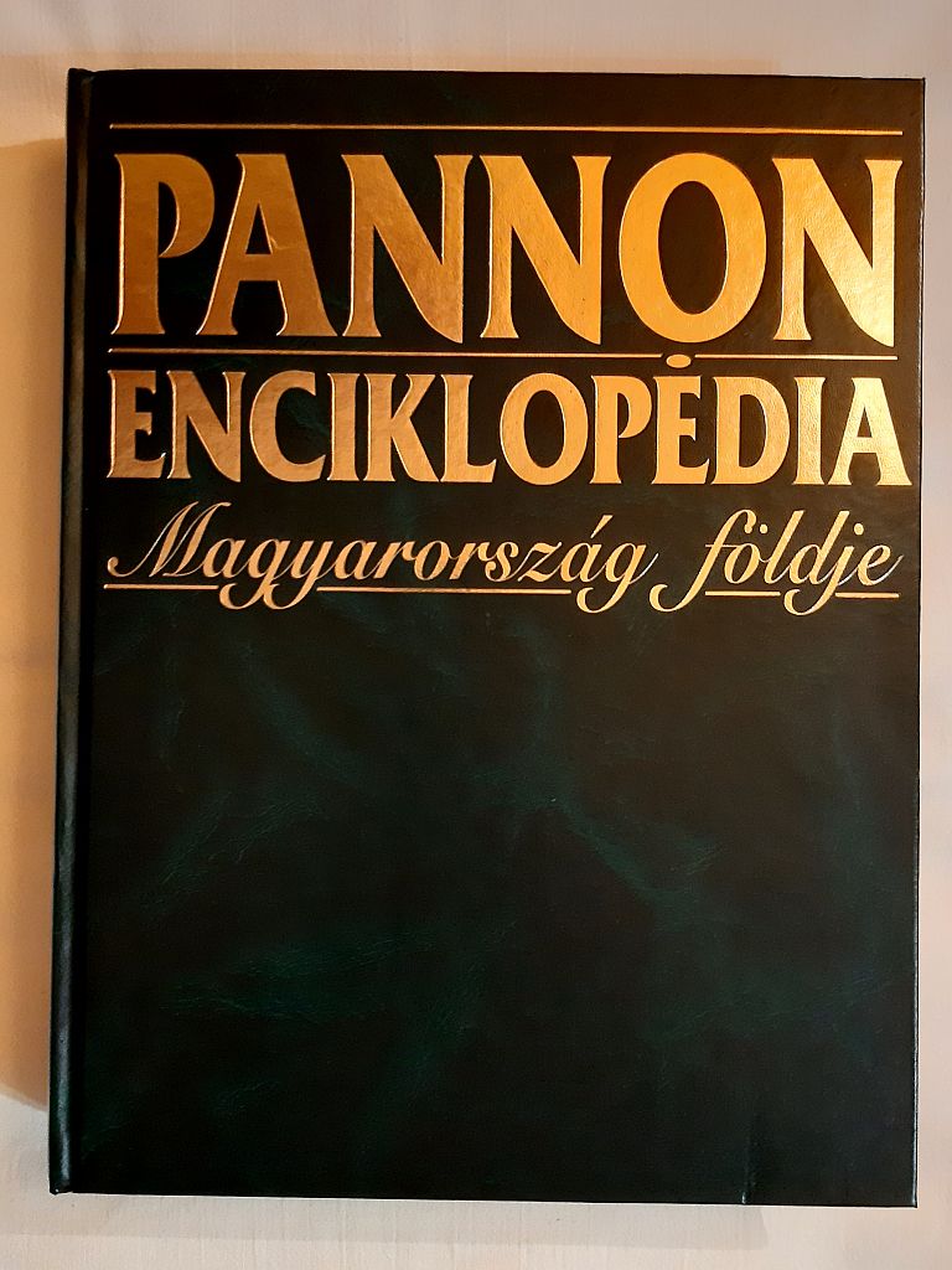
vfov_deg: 65.3
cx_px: 476
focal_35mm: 27
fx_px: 990
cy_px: 635
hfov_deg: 51.4
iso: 400
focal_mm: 3.93
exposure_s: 1/33
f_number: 1.7
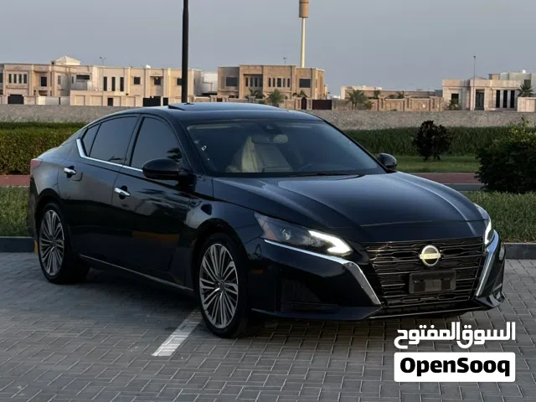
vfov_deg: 30.3
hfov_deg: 39.7
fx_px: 743
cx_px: 268
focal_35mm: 48
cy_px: 201
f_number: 1.78
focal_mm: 6.86
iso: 64
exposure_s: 1/654
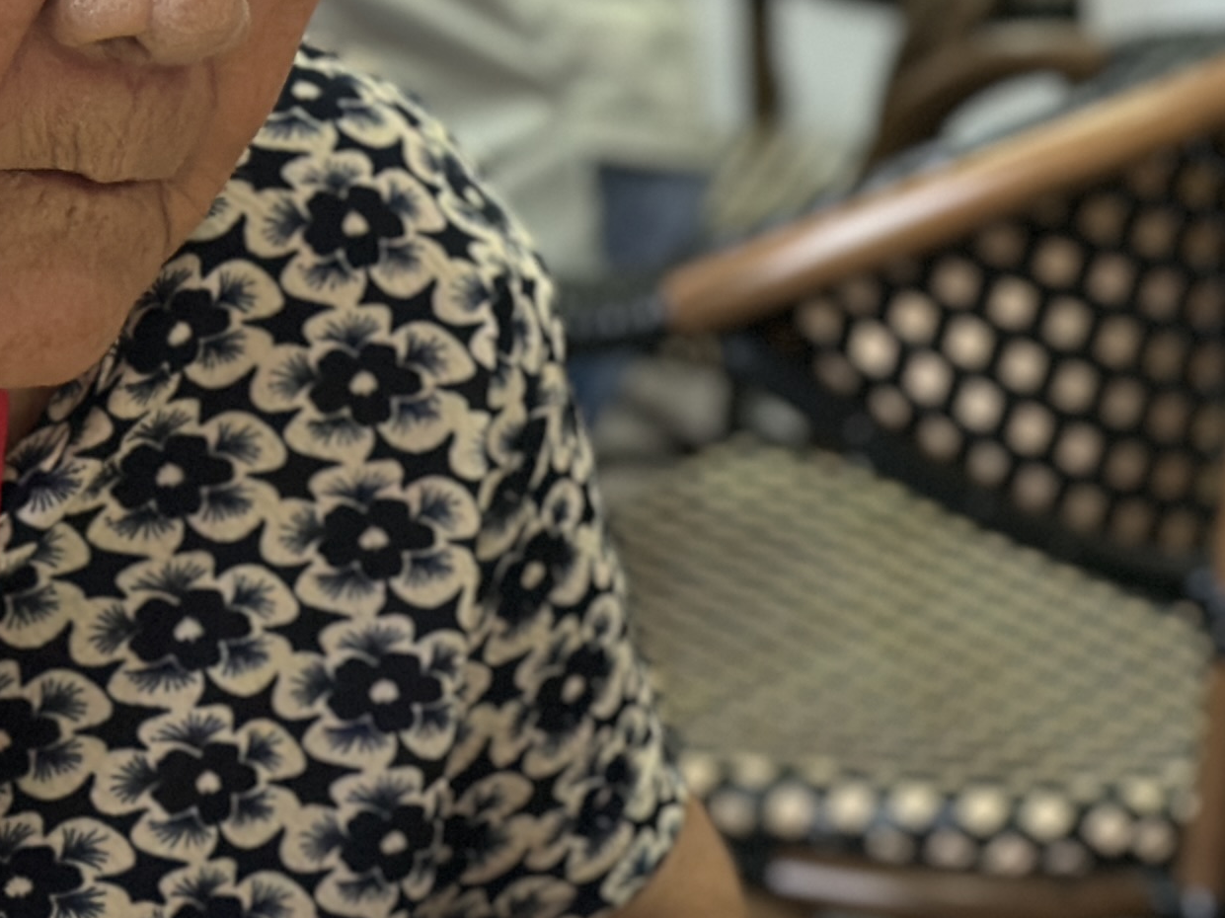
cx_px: 1337
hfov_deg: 12.5
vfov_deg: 9.5
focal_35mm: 156
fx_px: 5519
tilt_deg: -17.4
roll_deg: -0.6
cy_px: 555
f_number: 1.78
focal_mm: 6.86
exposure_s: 1/60
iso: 250
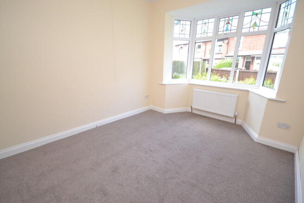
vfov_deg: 69.7
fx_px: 146
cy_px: 102
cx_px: 152
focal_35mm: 17
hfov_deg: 92.4
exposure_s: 1/100
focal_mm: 11.5
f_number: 5
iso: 400
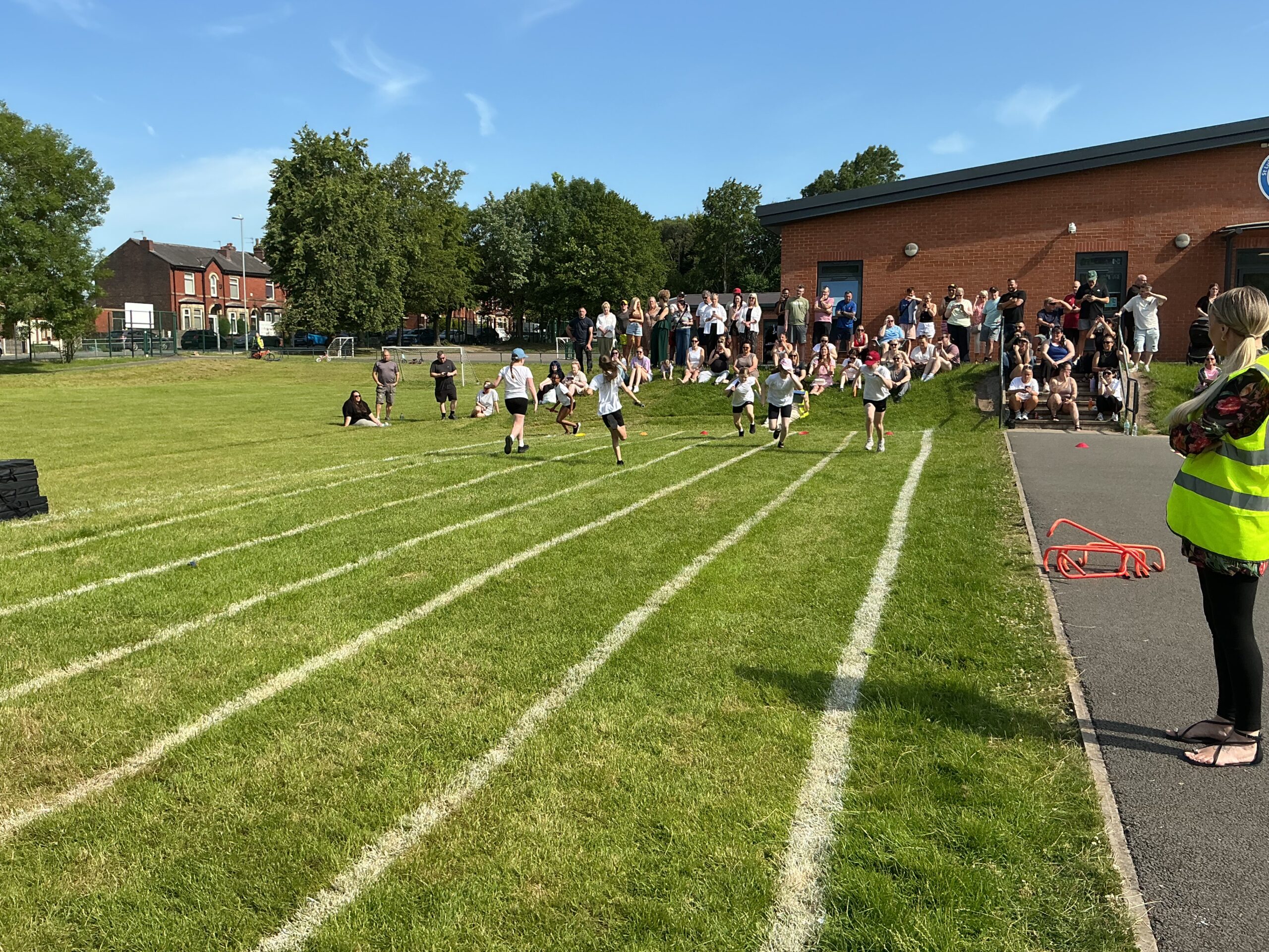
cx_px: 634
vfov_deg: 48.2
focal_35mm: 29
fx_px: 1063
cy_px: 476
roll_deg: +1.0
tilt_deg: -6.5
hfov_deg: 61.7
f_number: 1.8
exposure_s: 1/1377
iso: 25
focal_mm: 3
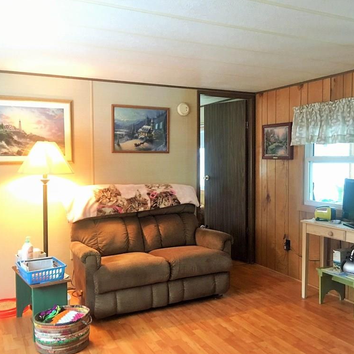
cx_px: 194
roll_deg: +1.3
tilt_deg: -3.8
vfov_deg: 47.2
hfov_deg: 47.2
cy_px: 179
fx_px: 405
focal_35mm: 35
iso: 200
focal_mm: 4.15
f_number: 2.2
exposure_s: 1/17
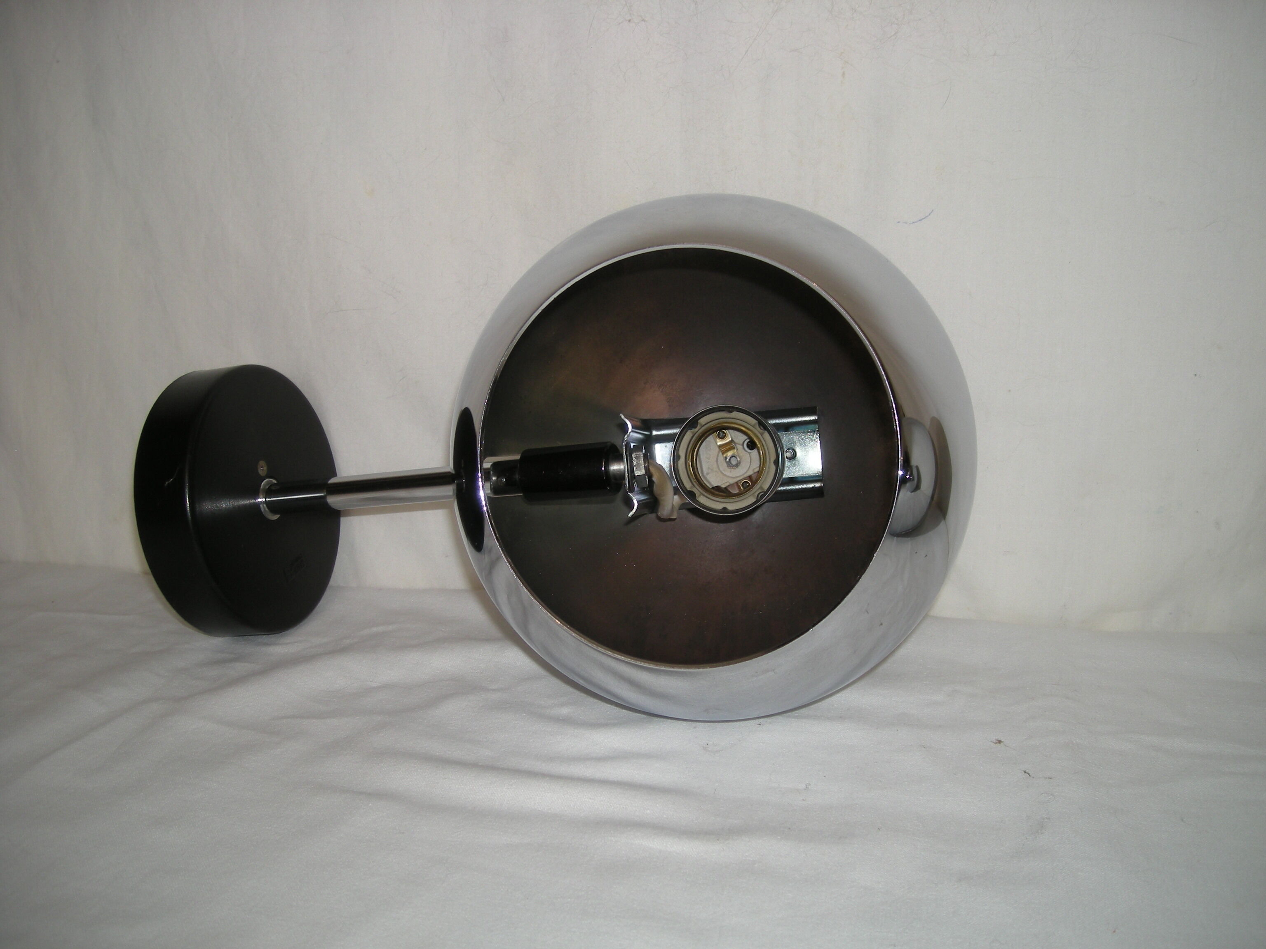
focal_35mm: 35
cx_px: 633
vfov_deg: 40.7
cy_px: 474
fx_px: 1280
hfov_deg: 52.6
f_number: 2.8
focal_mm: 5.7
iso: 50
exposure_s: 1/54.8
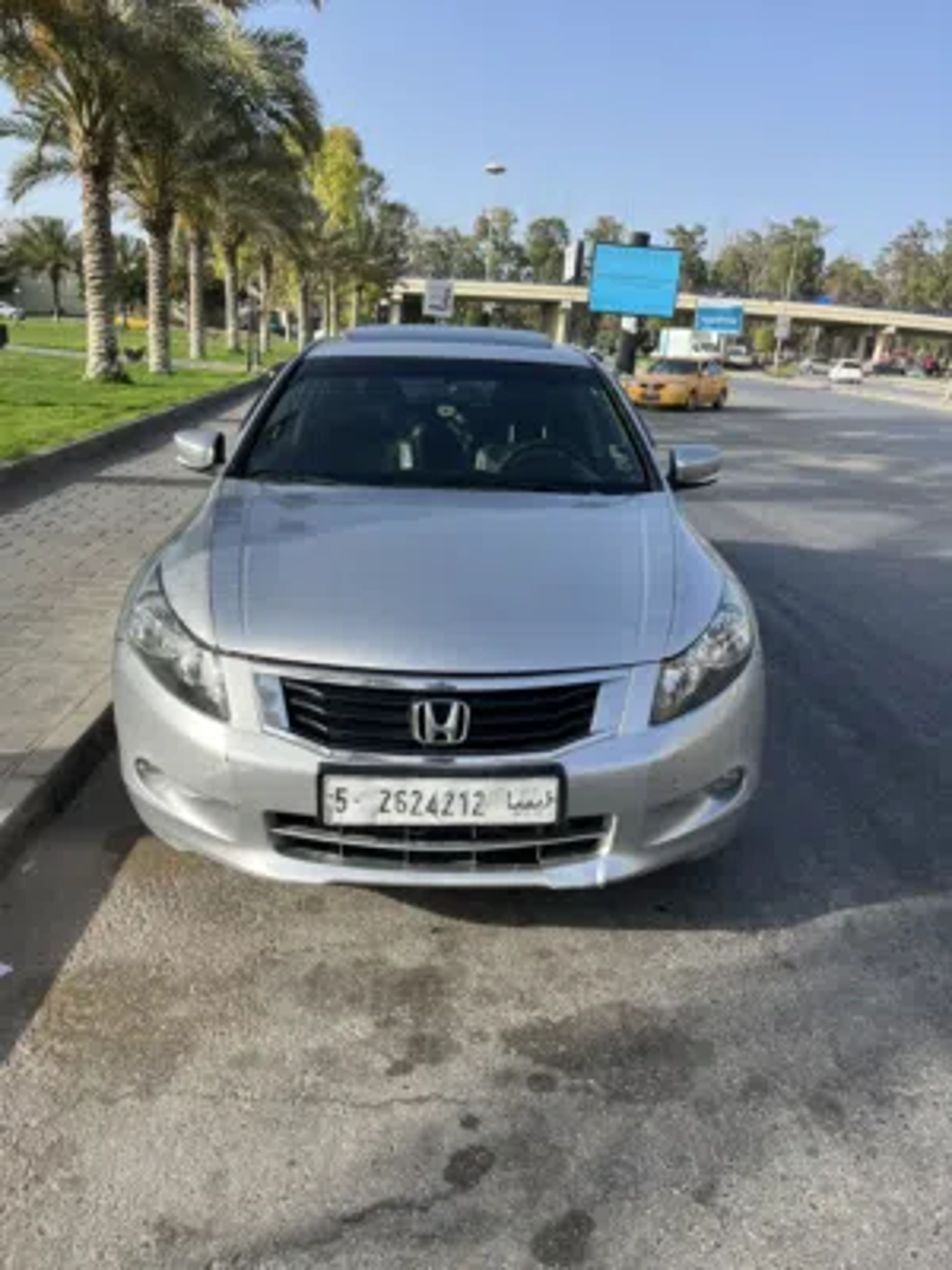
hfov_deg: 53.1
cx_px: 476
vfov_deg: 67.3
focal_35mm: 26
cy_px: 635
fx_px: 953
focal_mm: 5.1
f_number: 1.6
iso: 50
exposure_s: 1/1992
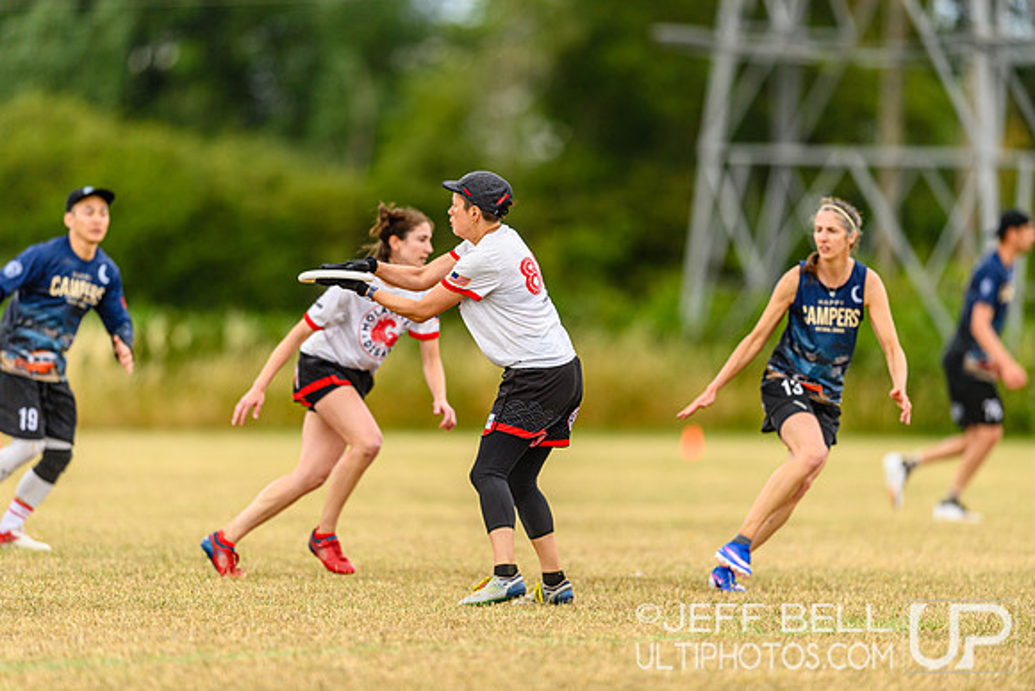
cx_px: 518
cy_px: 346
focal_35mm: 400
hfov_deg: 5.2
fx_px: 11502
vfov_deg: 3.4
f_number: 3.2
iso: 125
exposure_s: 1/1000
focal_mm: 400
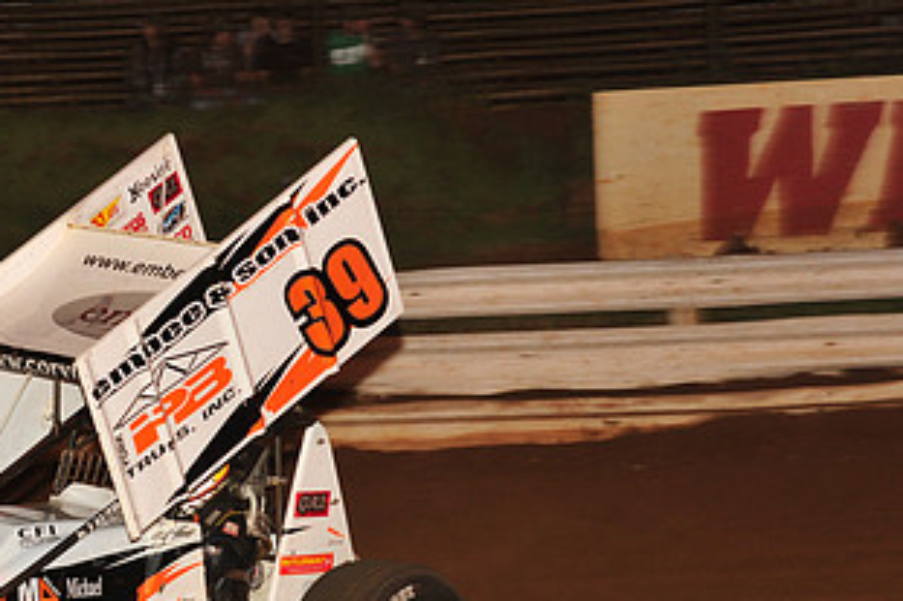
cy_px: 441
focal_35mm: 224
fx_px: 5615
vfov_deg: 6.1
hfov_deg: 9.2
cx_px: 154
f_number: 6.3
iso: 800
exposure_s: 1/320
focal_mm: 120
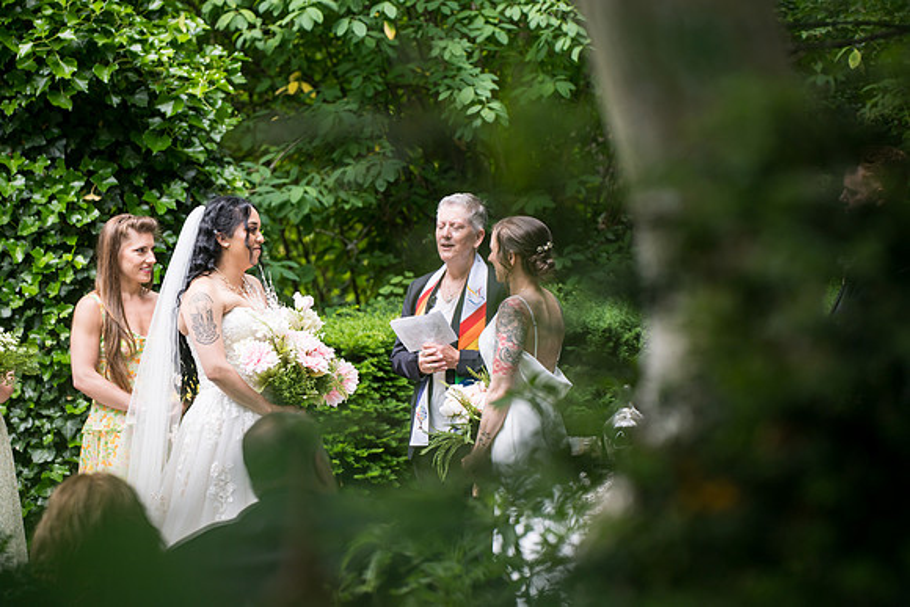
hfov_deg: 10.3
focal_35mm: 200
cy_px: 304
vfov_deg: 6.9
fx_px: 5057
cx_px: 455
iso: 200
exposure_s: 1/400
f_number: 4
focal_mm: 200
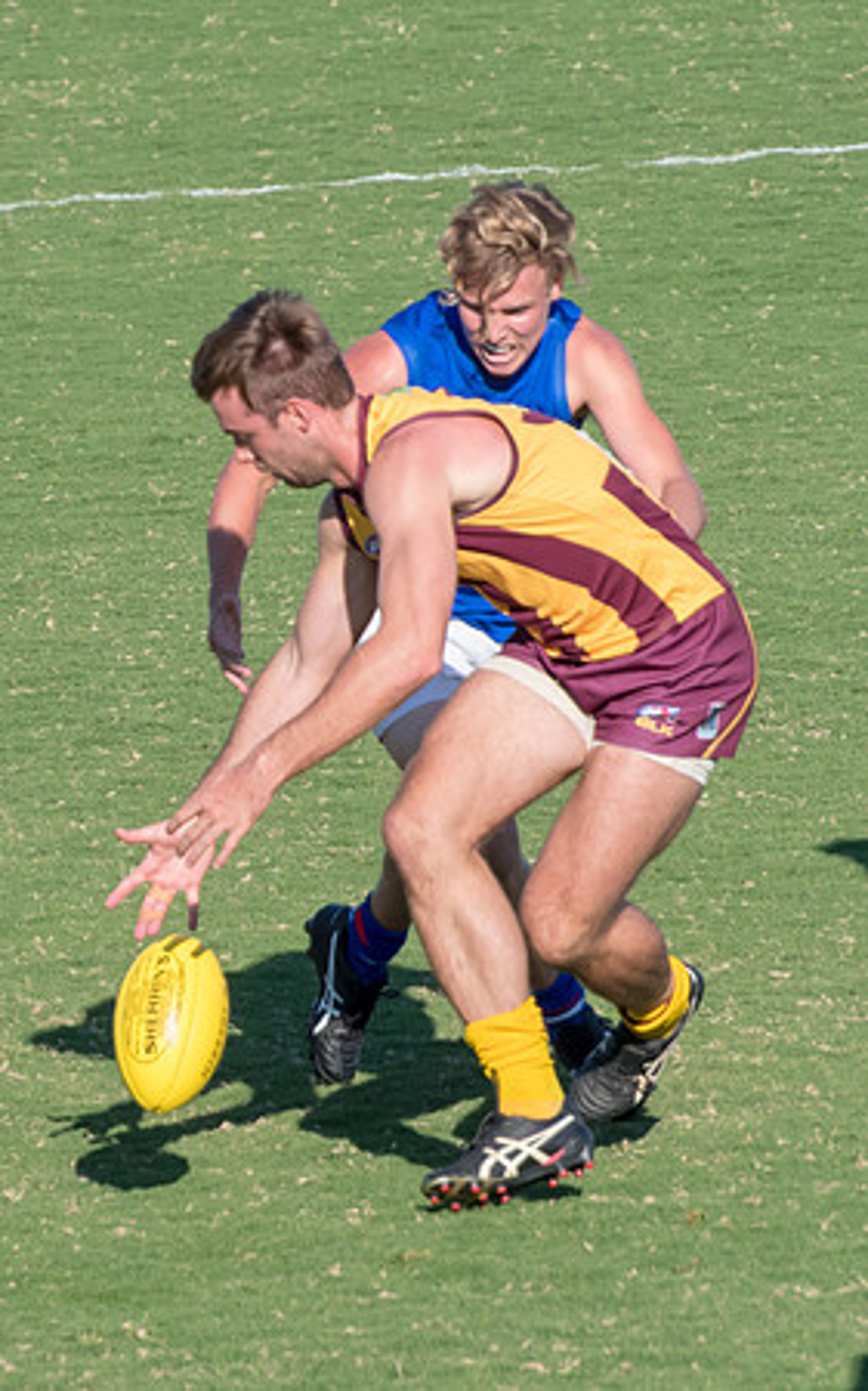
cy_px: 681
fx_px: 26452
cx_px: 39
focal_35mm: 698
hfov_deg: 1.9
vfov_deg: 3.0
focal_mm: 270
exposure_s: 1/1000
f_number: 8
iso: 640
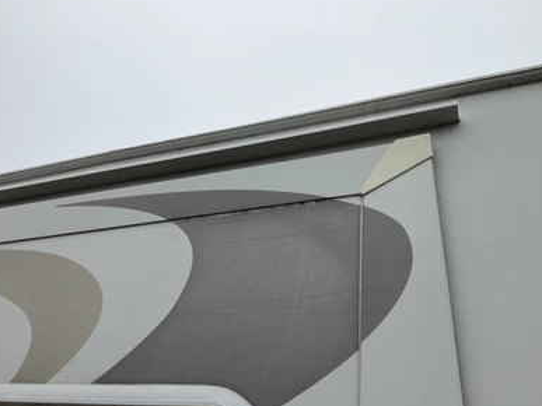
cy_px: 200
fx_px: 470
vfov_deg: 46.8
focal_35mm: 30
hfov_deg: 60.0
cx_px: 270
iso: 25
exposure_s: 1/4065
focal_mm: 3
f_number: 1.8
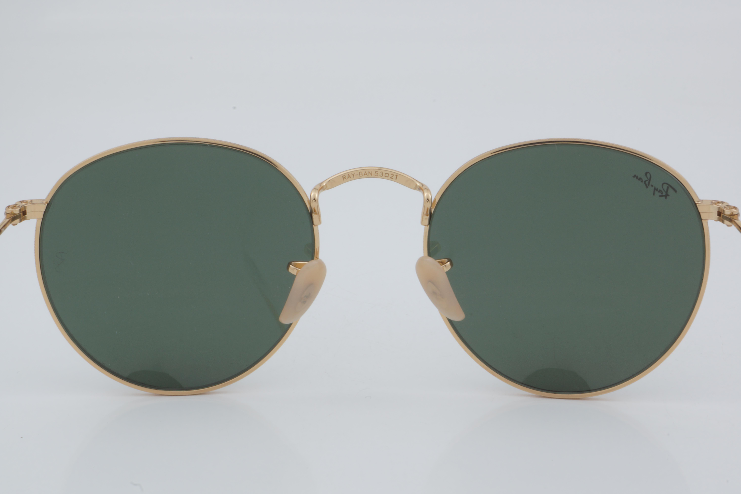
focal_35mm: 75
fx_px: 1544
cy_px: 247
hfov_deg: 27.0
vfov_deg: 18.2
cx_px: 370
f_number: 32
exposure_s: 1/3
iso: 100
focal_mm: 50
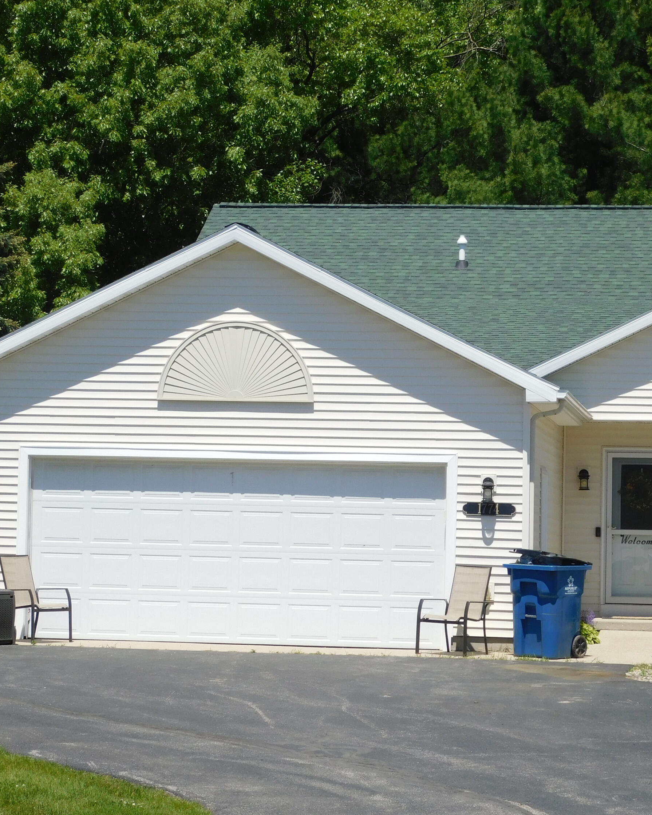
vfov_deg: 16.2
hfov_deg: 13.0
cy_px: 407
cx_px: 281
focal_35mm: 119
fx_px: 2871
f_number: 4.5
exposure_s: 1/800
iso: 125
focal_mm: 16.1
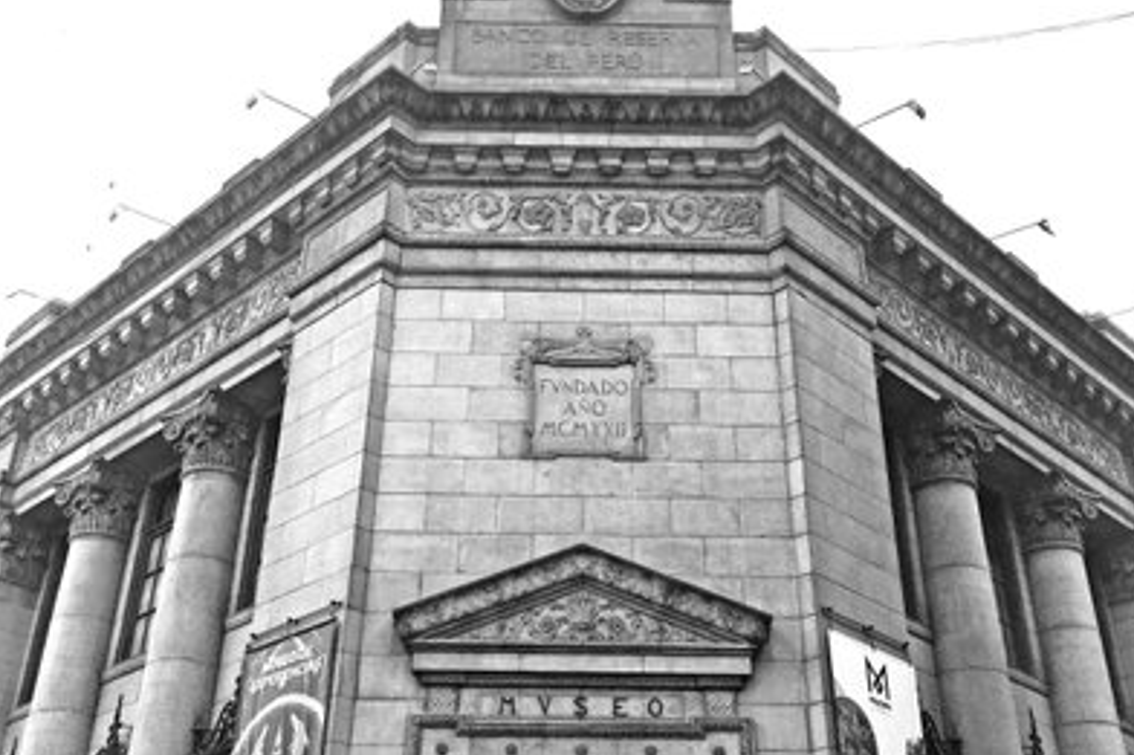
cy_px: 383
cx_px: 576
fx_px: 1291
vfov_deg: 32.6
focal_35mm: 41
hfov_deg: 47.4
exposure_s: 1/1236
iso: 32
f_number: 2.2
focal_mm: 4.15
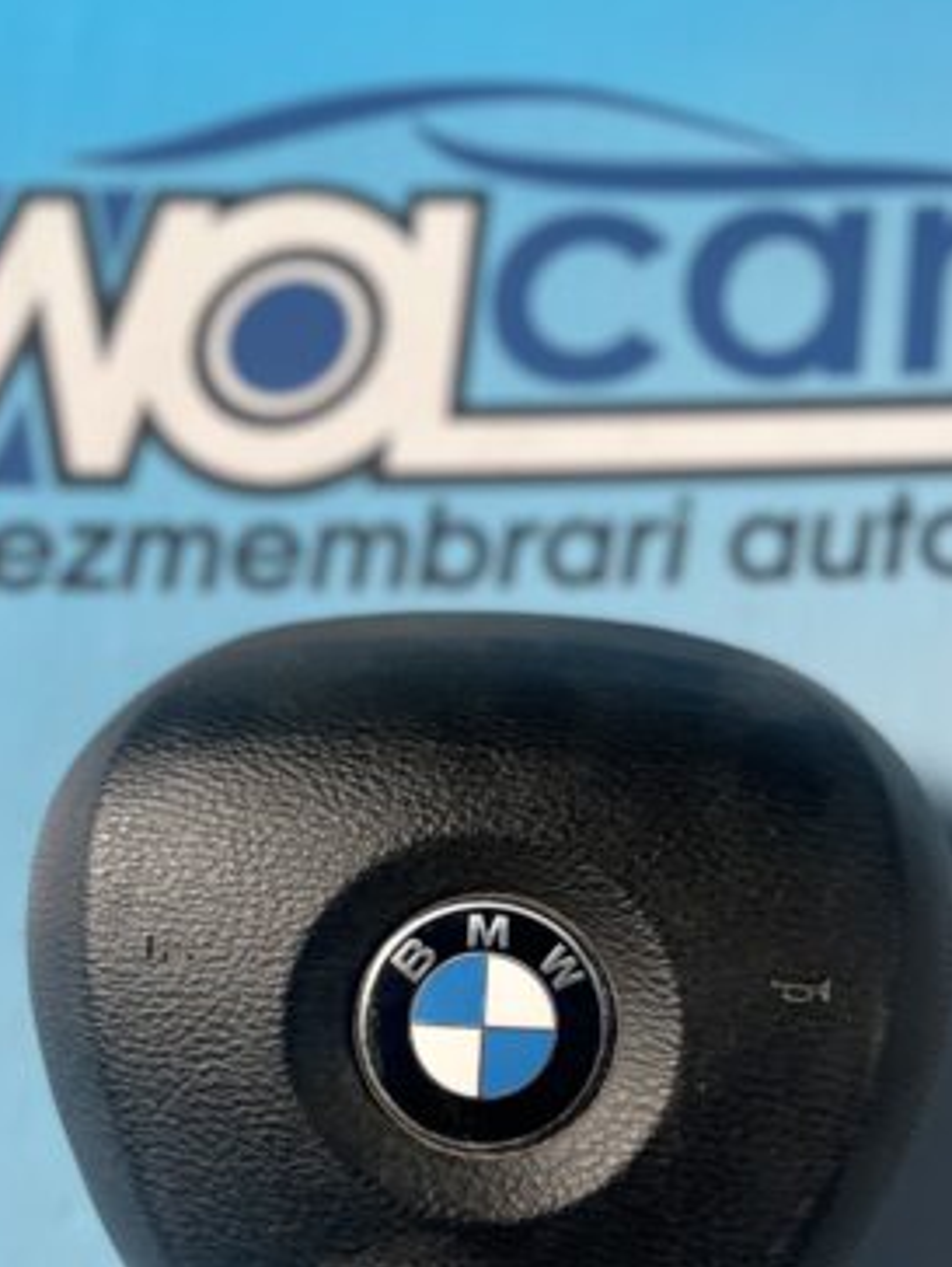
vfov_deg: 45.2
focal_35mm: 41
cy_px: 822
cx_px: 488
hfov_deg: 35.2
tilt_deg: -81.5
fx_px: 1501
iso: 40
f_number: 1.6
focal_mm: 5.1
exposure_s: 1/202
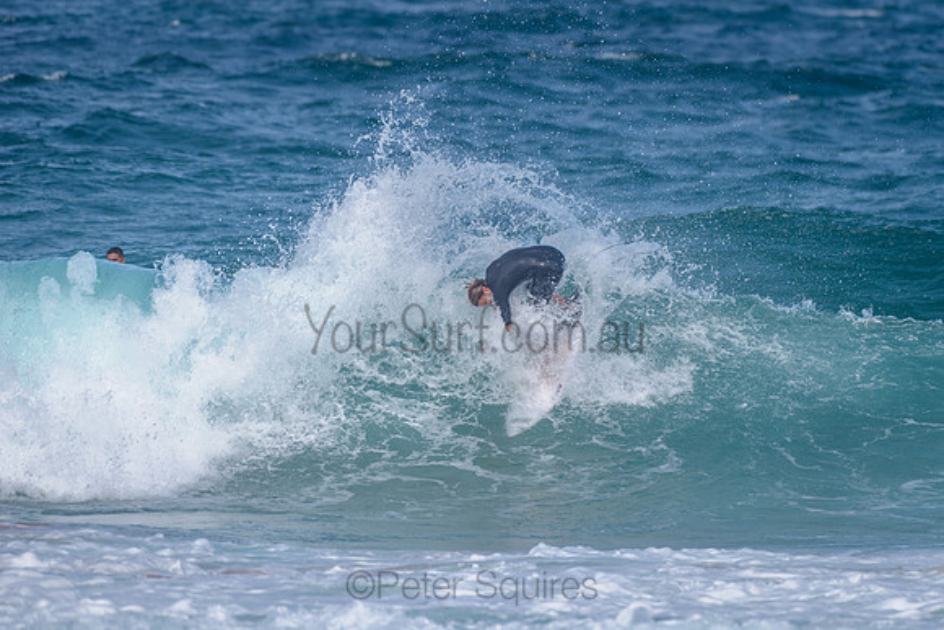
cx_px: 579
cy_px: 244
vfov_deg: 2.2
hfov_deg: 3.4
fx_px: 16086
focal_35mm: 613
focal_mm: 500
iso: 140
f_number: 5.6
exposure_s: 1/2000
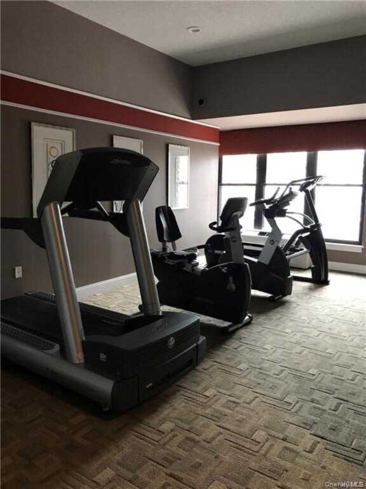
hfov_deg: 49.7
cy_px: 244
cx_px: 183
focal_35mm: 28
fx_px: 395
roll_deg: -0.5
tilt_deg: -7.8
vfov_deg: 63.4
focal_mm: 3.99
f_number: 1.8
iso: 40
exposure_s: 1/17
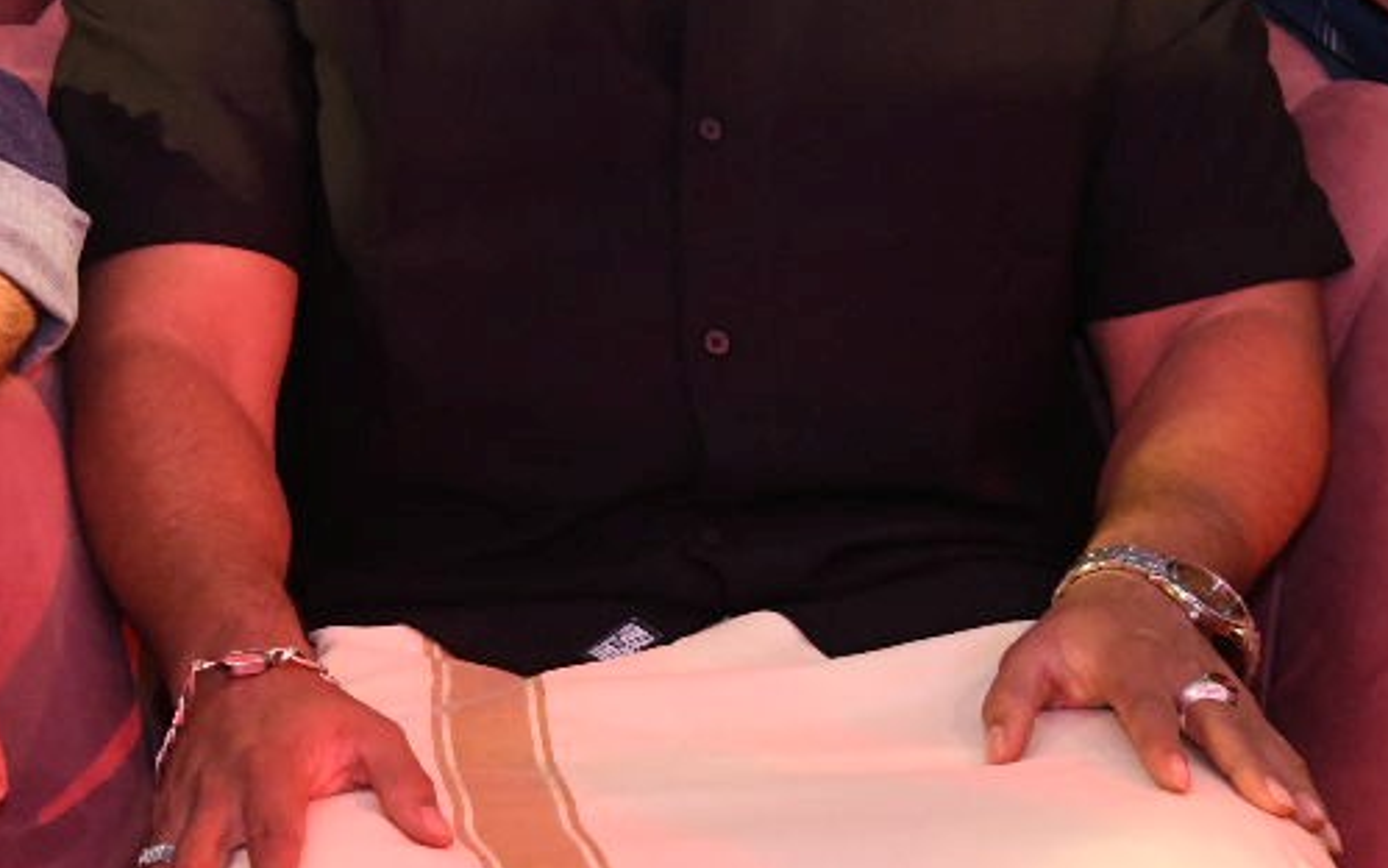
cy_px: 128
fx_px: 7756
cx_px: -287
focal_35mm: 205
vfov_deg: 6.4
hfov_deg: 10.1
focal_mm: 62
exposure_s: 1/125
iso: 5000
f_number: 5
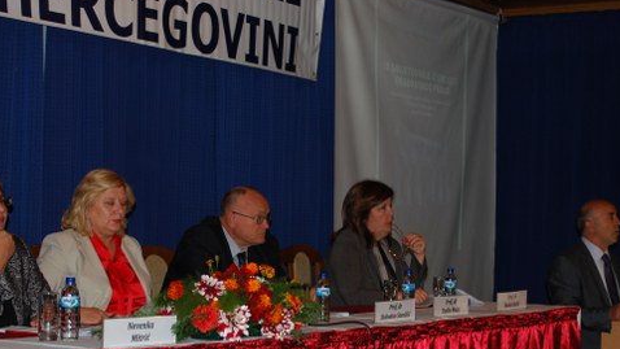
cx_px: 304
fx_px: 1212
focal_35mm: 74
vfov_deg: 16.3
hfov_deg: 28.7
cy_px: 262
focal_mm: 35
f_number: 5.3
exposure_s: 1/60
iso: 280
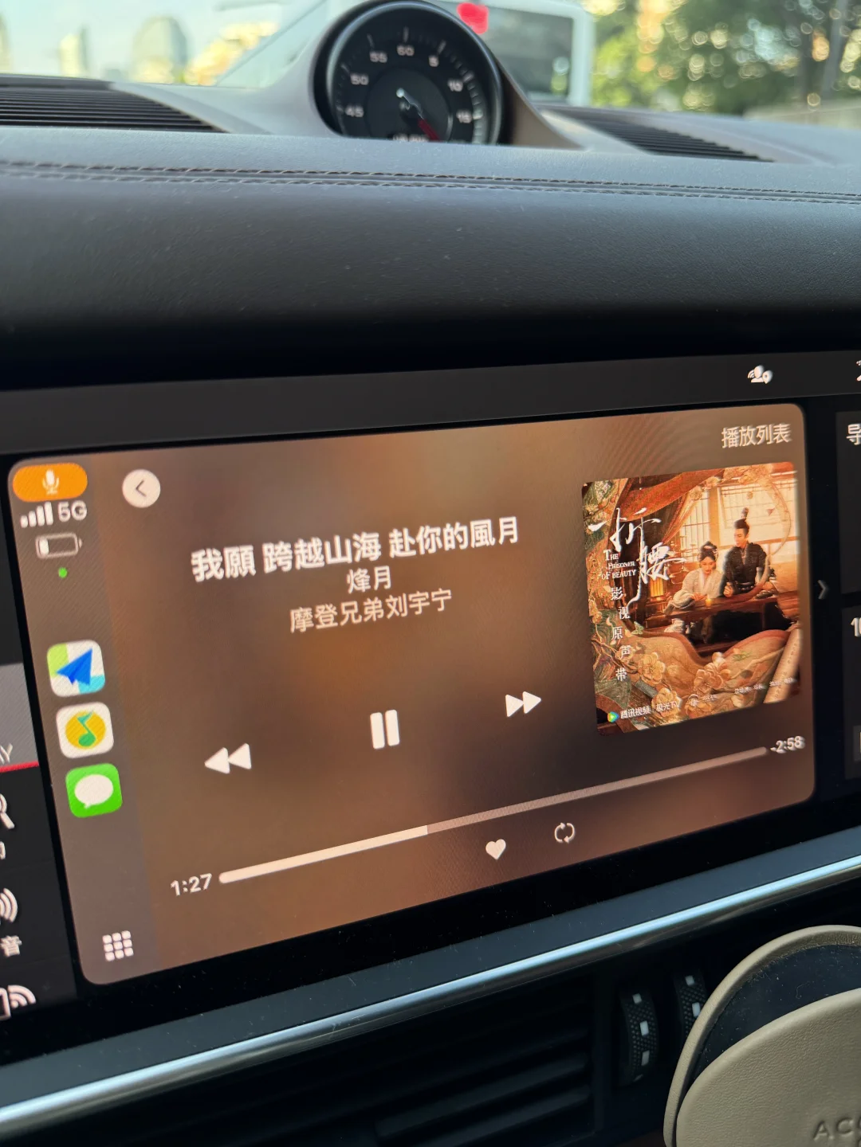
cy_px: 574
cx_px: 430
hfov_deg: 56.8
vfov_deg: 71.6
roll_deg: -0.9
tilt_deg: -24.1
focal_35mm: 24
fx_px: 796
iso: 160
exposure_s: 1/254
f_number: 1.78
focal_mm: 6.76
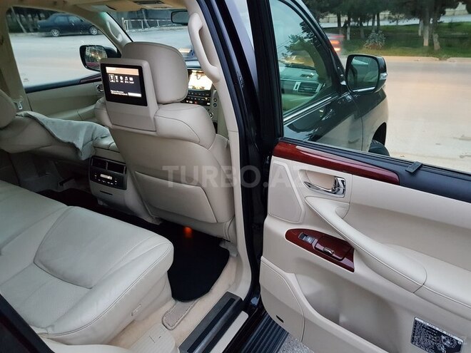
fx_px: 354
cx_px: 236
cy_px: 176
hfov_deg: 67.3
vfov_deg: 53.1
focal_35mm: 26
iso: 800
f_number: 1.7
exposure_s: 1/30
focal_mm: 4.2
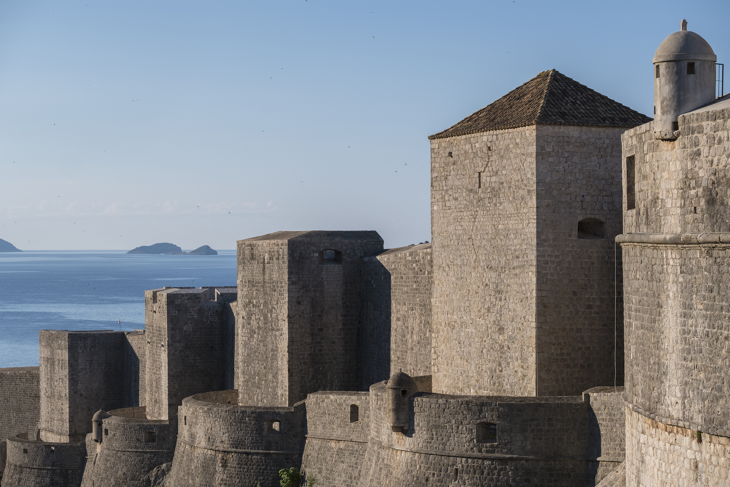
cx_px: 365
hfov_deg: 27.0
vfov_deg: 18.2
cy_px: 244
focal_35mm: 75
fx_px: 1521
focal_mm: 50
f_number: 5.6
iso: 200
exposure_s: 1/1000
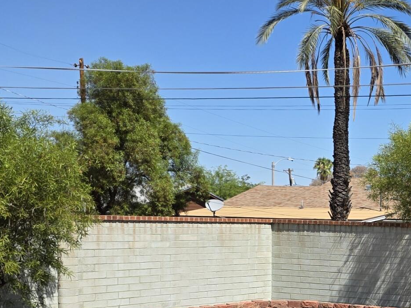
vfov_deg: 19.3
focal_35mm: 74
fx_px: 879
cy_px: 307
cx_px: 463
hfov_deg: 24.4
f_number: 1.7
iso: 80
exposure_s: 1/6809
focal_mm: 6.3
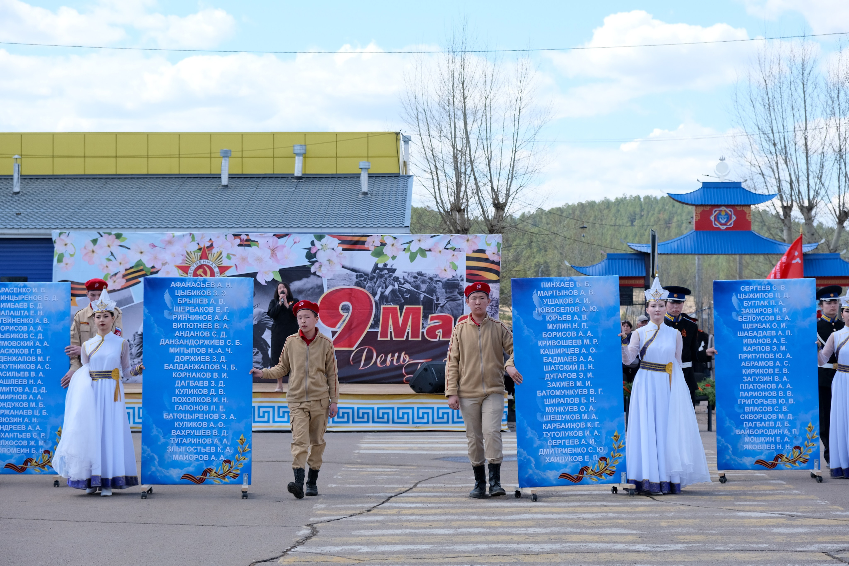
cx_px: 424
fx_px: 1957
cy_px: 283
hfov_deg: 24.5
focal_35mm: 83
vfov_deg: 16.5
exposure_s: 1/420
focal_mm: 55
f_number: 5.6
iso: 320
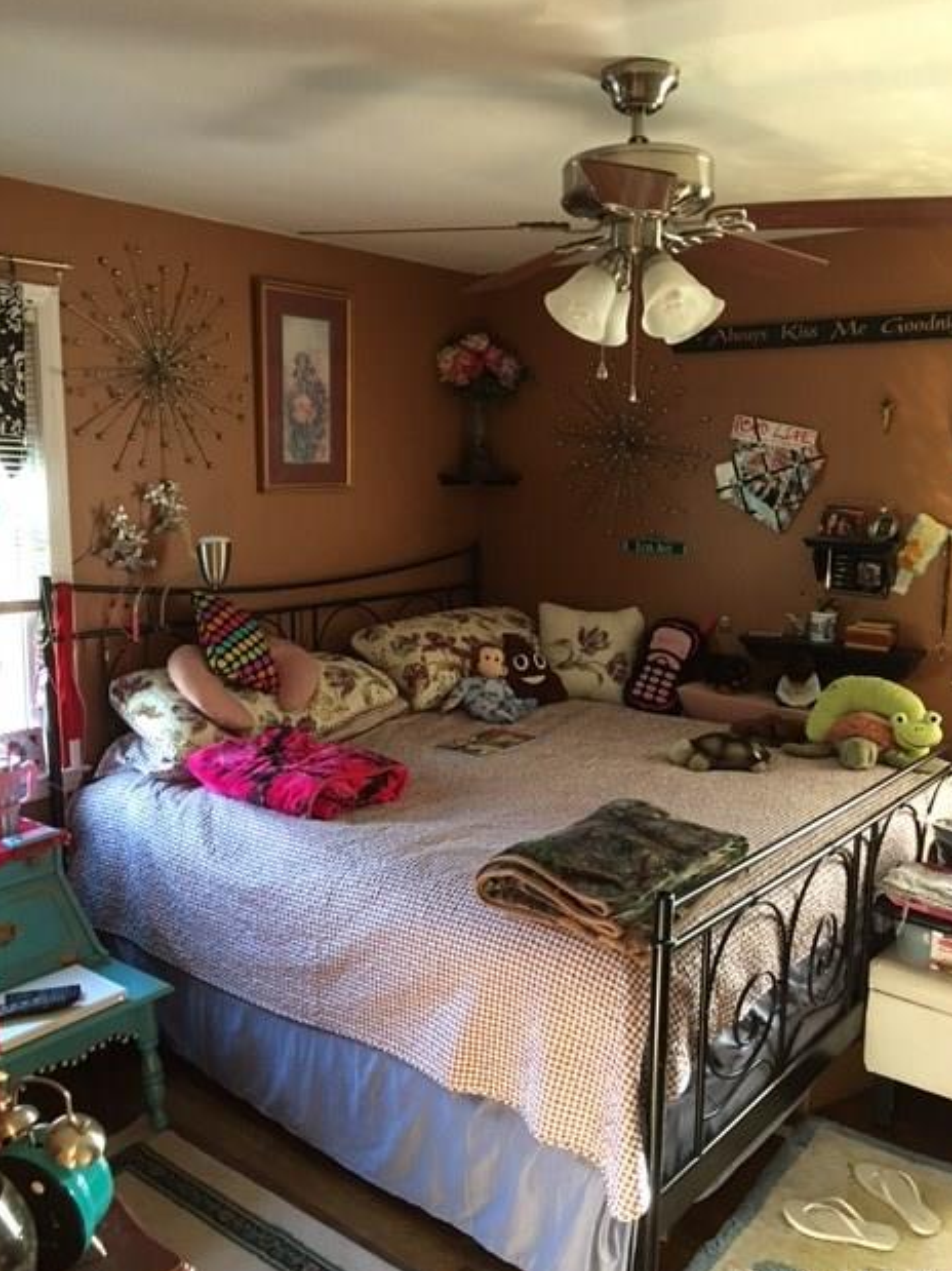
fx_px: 1100
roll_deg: -0.8
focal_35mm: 30
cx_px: 486
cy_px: 645
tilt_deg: -8.1
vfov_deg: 60.0
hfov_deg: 46.8
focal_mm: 4.15
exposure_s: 1/8
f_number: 2.2
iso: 100
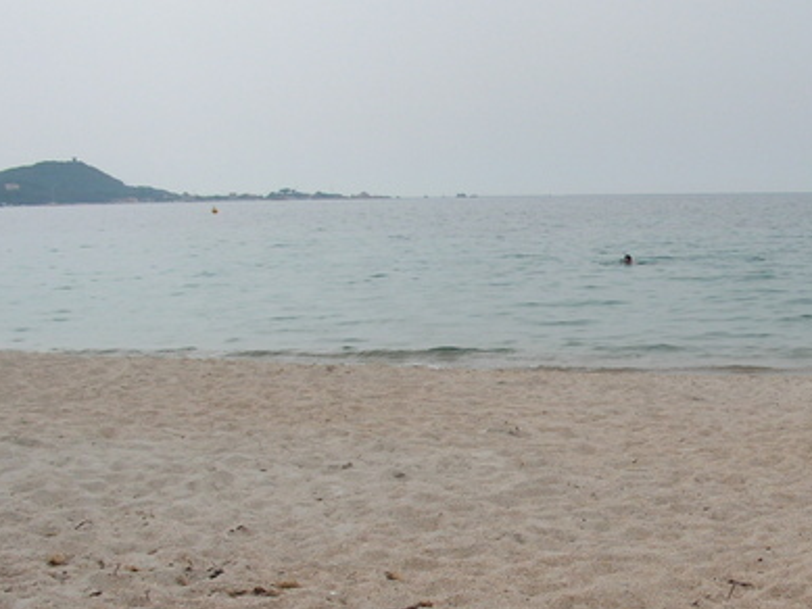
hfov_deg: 25.5
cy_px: 407
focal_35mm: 74
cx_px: 722
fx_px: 1736
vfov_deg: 19.8
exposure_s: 1/400
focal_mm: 6
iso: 50
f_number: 4.8
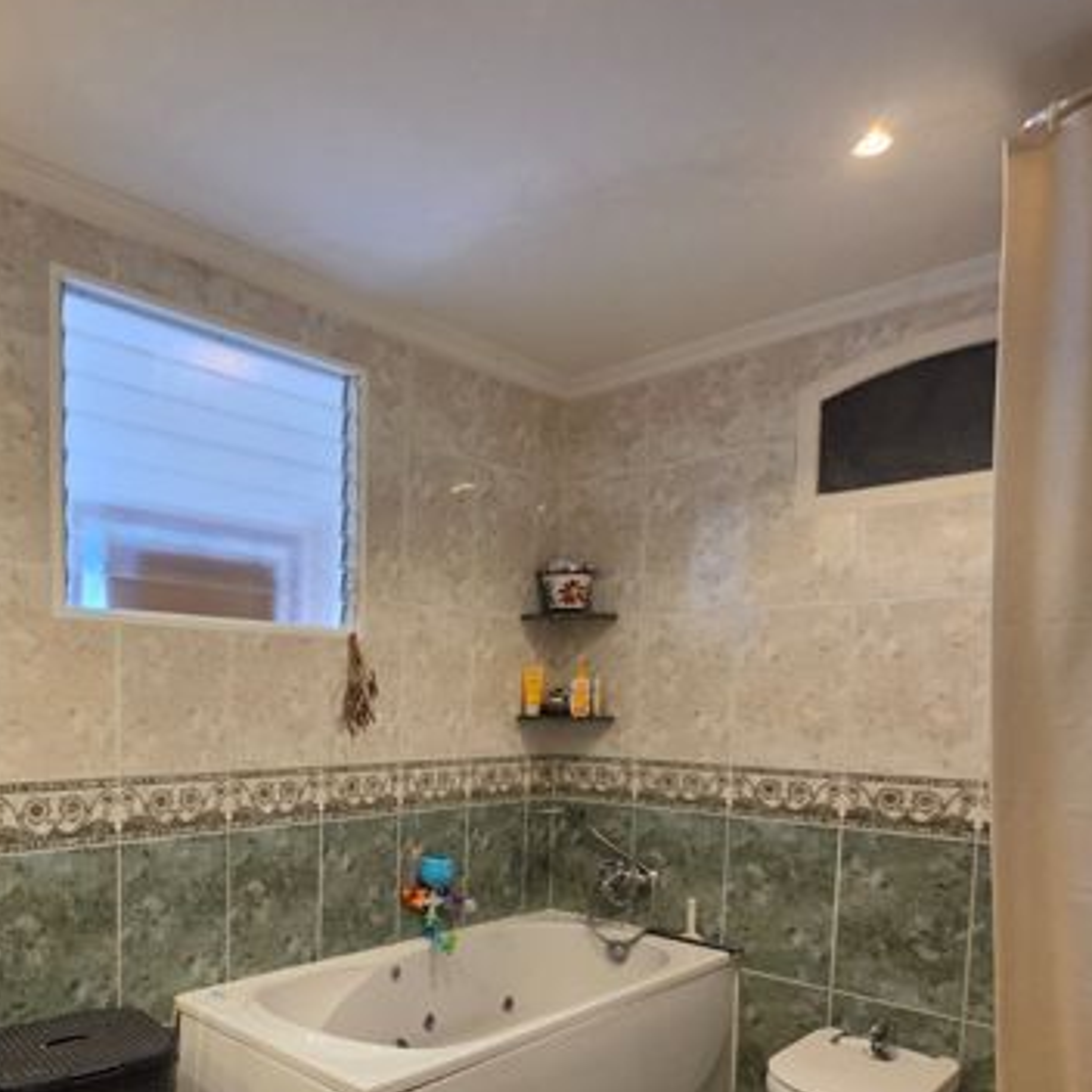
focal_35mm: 23
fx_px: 821
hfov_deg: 64.6
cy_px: 779
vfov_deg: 64.4
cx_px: 324
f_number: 1.9
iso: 160
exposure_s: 1/100
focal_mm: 2.2
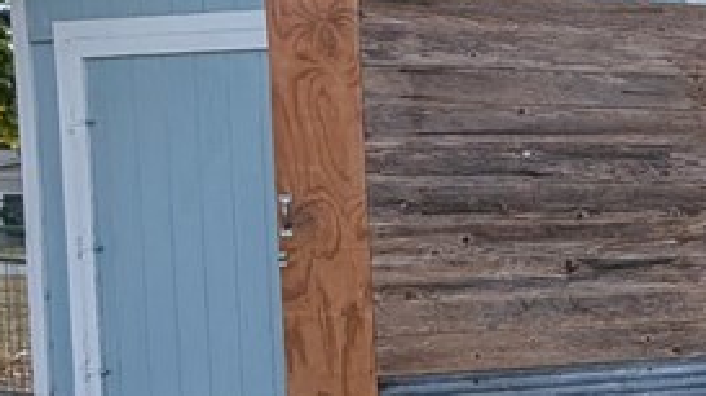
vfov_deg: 24.2
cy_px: 267
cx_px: 1033
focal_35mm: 49
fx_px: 916
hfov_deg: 28.8
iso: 48
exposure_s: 1/4878
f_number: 1.7
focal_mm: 2.02
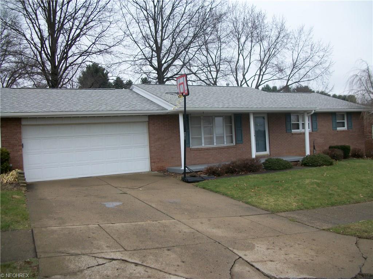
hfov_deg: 56.8
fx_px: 345
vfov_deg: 44.2
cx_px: 186
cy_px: 140
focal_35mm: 32
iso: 80
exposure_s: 1/250
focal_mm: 5.7
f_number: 2.9
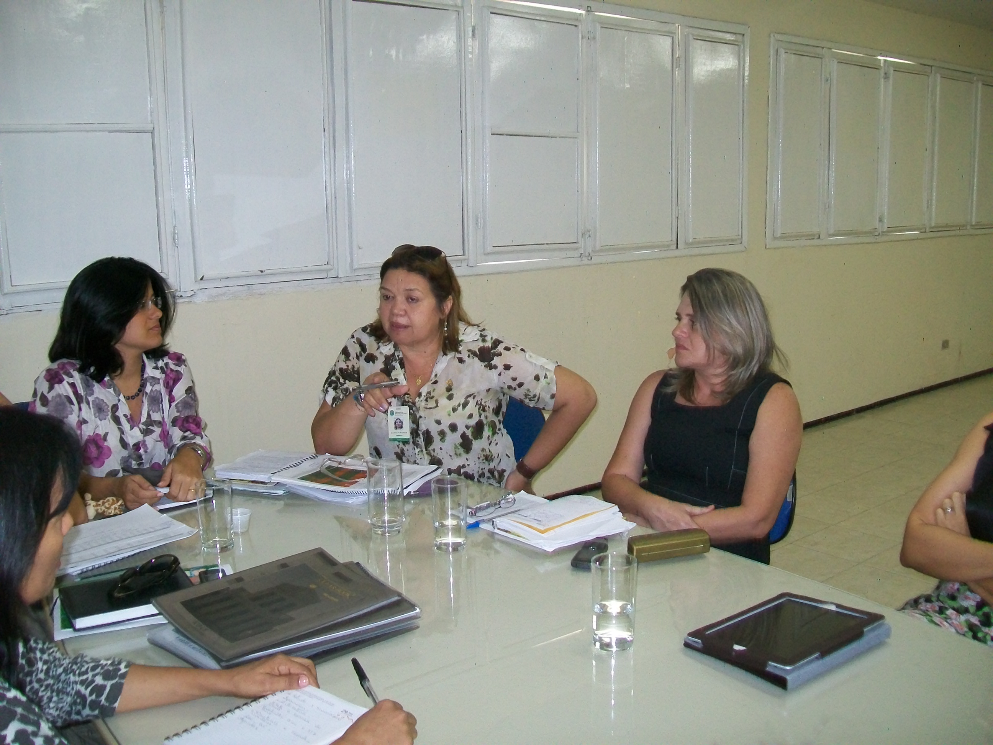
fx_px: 975
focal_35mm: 34
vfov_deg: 41.8
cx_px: 496
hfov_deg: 54.0
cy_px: 372
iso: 160
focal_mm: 6.1
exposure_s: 1/60
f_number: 2.7
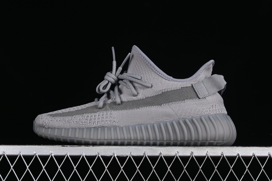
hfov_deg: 27.0
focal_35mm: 75
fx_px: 567
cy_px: 90
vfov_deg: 18.2
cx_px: 136
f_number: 7.1
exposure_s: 1/80
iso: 160
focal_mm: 50
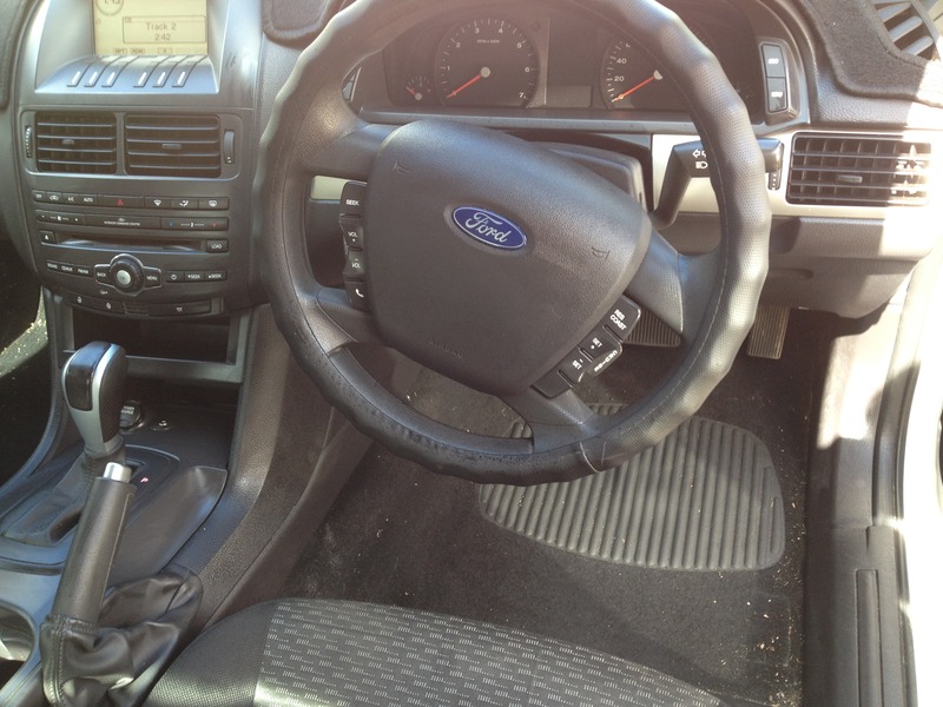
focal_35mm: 35
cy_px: 354
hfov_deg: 52.6
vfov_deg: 40.7
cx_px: 472
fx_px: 953
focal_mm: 4.28
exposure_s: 1/40
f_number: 2.4
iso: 50
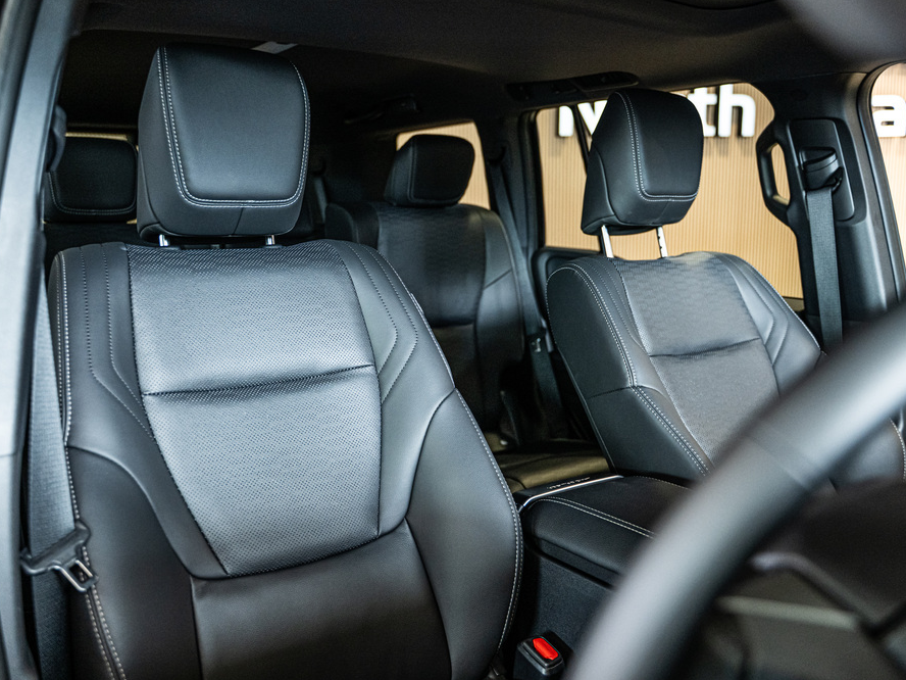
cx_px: 418
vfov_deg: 45.4
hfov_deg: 58.3
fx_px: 811
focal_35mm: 31
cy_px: 344
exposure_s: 1/160
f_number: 2.8
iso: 1600
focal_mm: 28
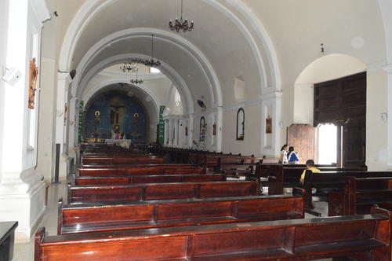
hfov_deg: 67.4
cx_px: 196
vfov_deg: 47.8
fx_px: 294
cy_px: 130
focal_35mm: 27
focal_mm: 18
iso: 3200
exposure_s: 1/125
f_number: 8
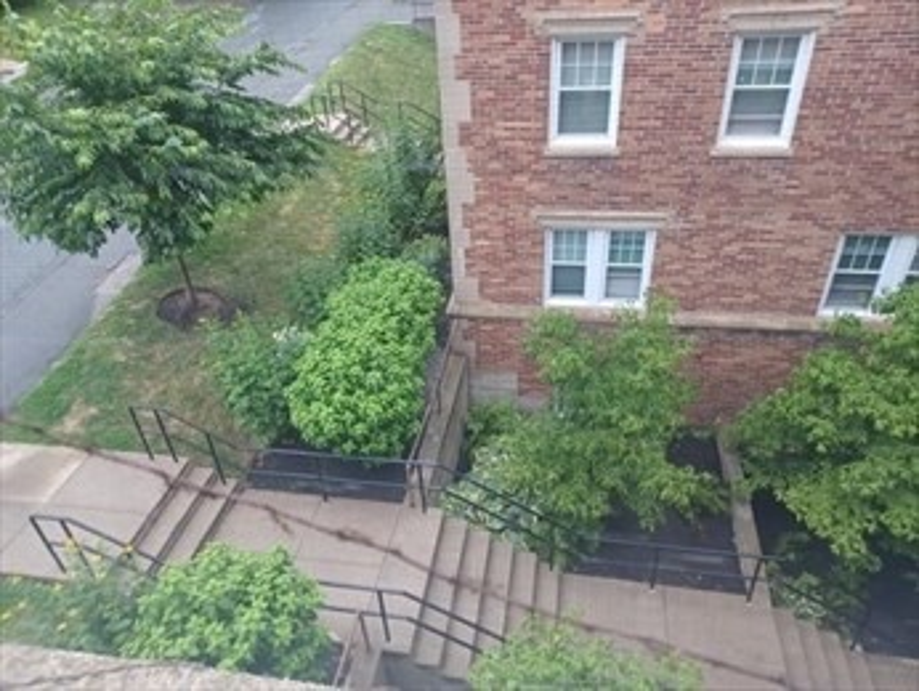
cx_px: 460
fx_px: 664
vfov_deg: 54.9
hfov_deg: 69.4
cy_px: 346
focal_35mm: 25
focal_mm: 4.6
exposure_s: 1/50
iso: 160
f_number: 1.8
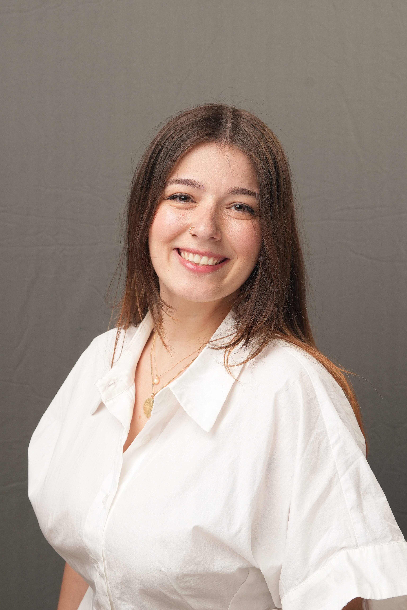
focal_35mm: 75
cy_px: 305
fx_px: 1272
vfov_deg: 27.0
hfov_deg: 18.2
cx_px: 204
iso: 200
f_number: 7.1
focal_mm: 50.2
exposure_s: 1/250
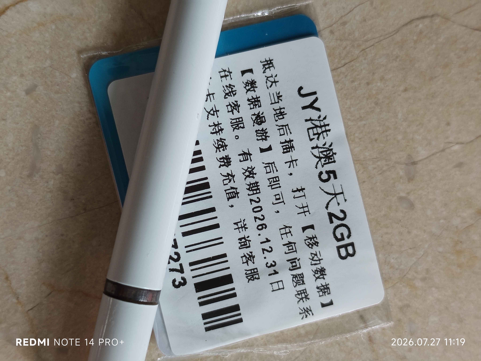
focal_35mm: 48
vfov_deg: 30.3
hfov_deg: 39.7
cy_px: 180
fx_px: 667
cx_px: 240
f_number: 1.6
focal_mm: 5.84
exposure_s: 1/100
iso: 320
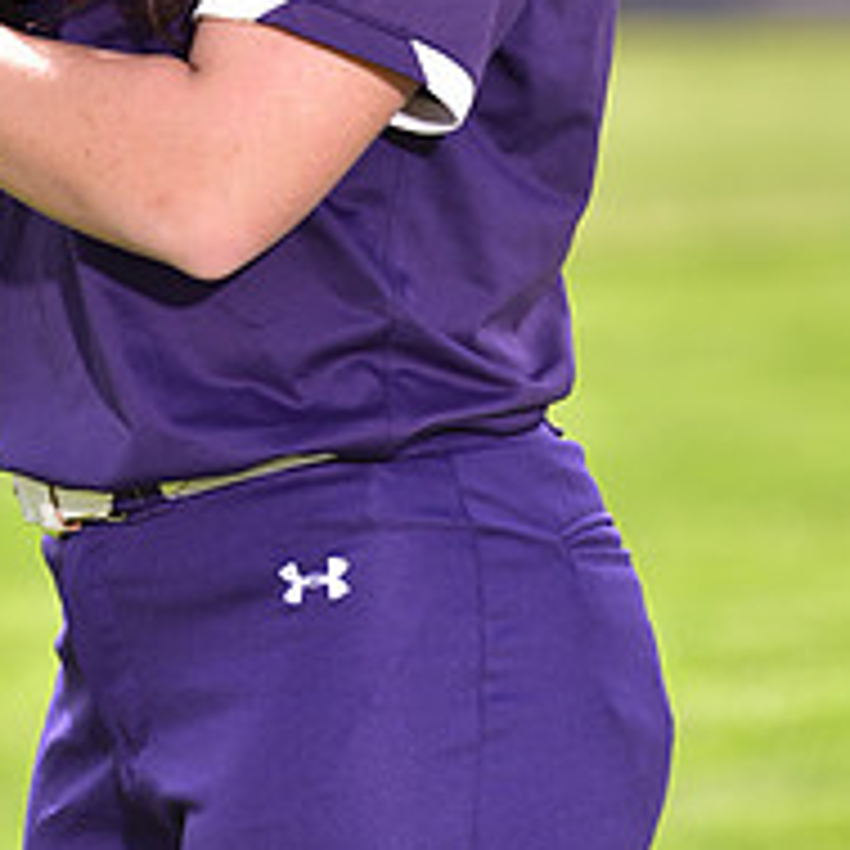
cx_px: 236
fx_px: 14502
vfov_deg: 3.4
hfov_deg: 3.4
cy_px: -162
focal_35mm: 522
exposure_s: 1/250
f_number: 5
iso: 80
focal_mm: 200
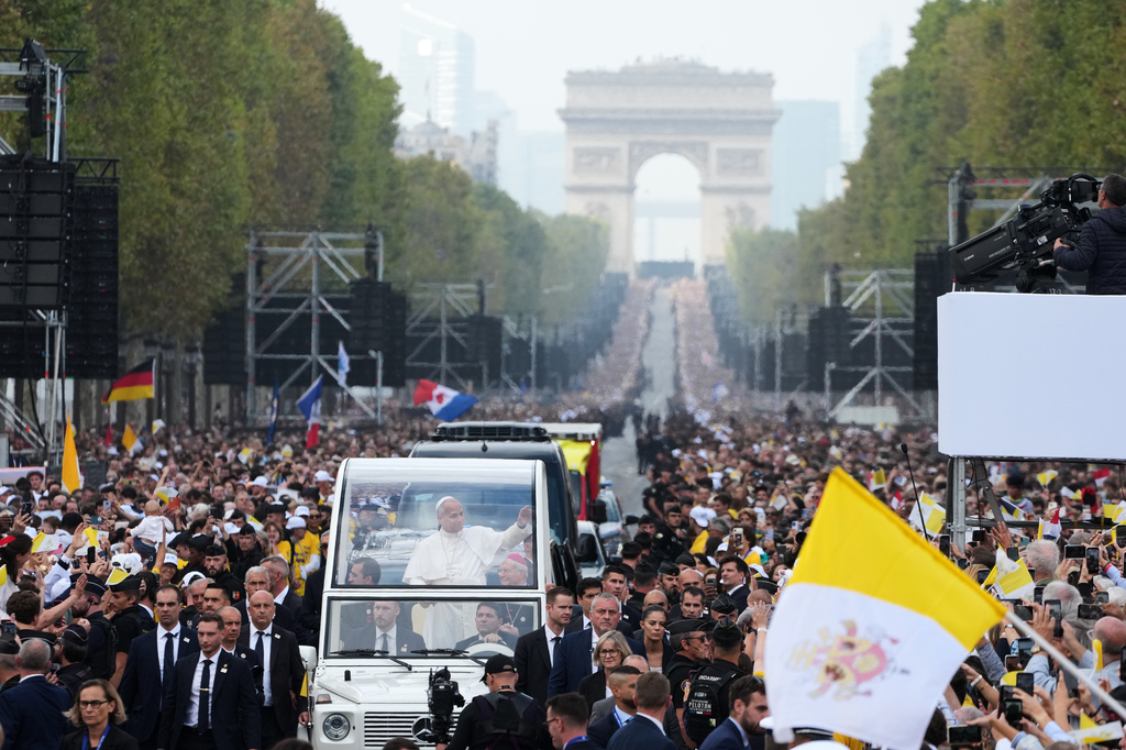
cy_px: 375
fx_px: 9380
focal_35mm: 300
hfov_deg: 6.9
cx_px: 563
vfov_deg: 4.6
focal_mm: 300
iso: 1250
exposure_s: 1/2000
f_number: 7.1
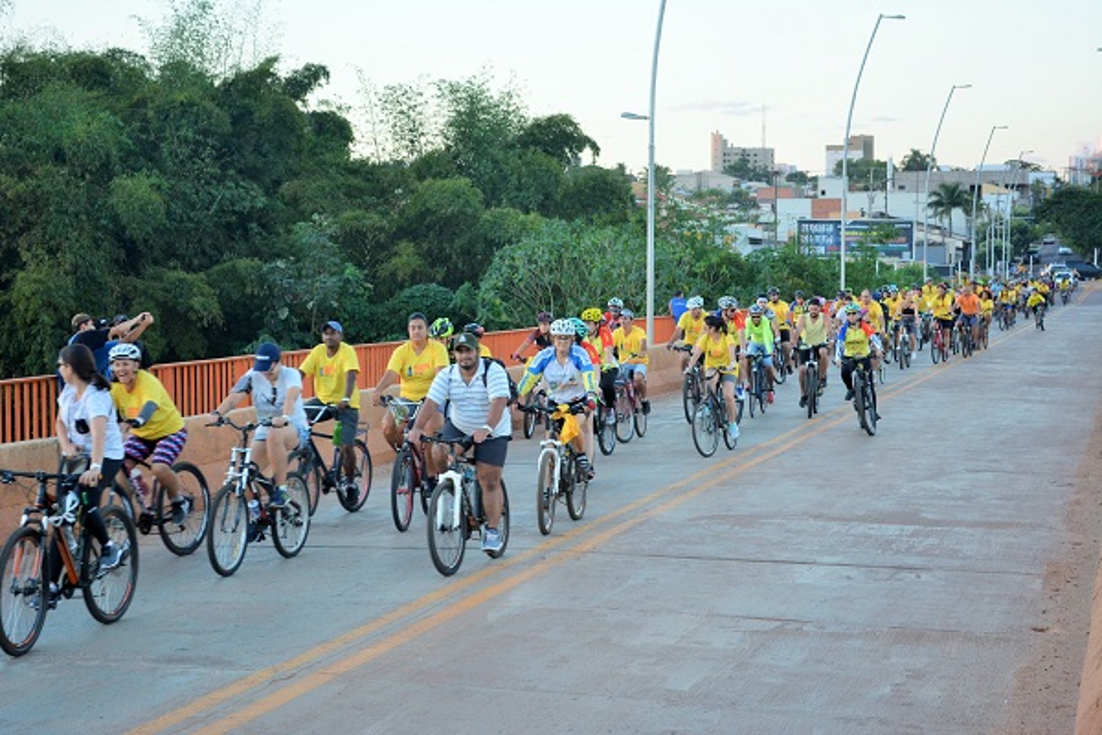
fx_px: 2066
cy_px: 368
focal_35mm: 68
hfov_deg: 29.9
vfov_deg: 20.2
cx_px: 551
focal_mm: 45
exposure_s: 1/60
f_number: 5.3
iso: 640
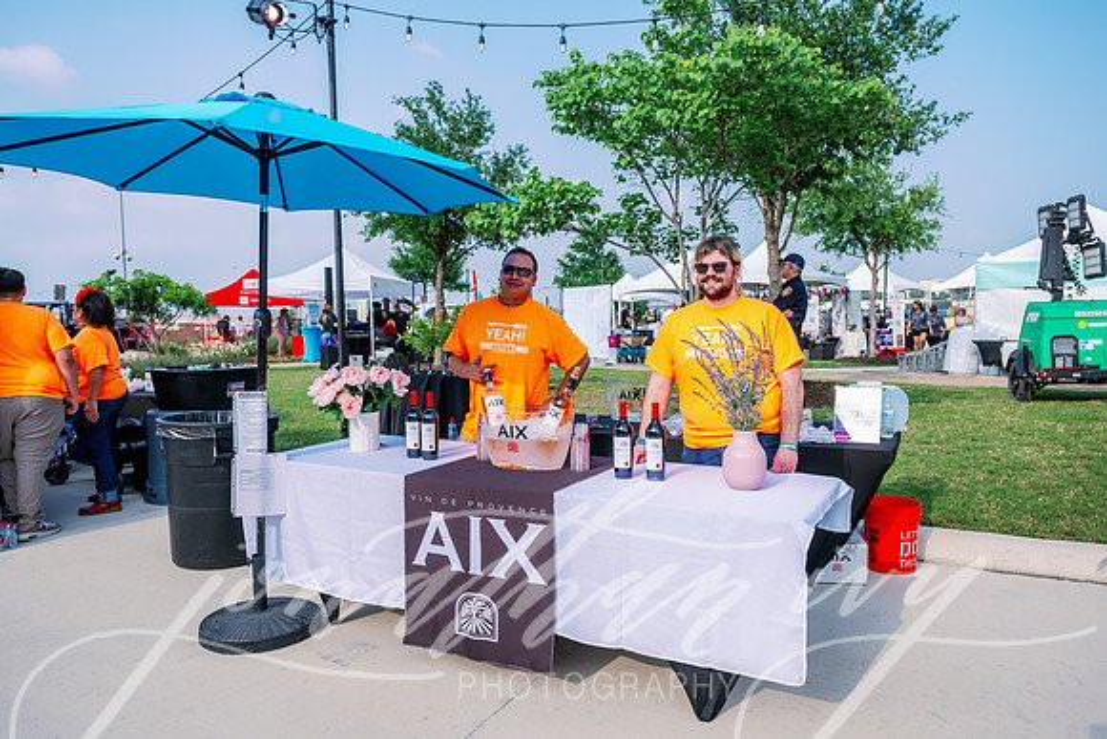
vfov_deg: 50.4
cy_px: 370
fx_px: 784
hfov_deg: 70.4
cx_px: 554
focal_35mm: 26
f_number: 4.5
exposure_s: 1/640
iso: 125
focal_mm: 25.5
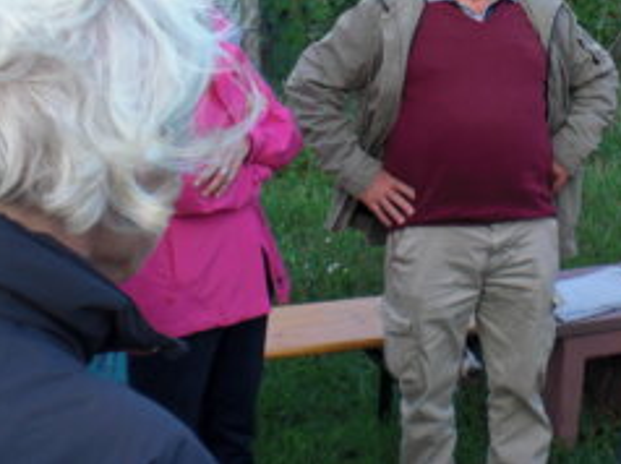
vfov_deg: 22.5
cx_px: 428
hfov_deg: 30.0
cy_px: 76
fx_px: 1147
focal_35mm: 64
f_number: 3.1
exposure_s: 1/100
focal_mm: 6.3
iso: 64
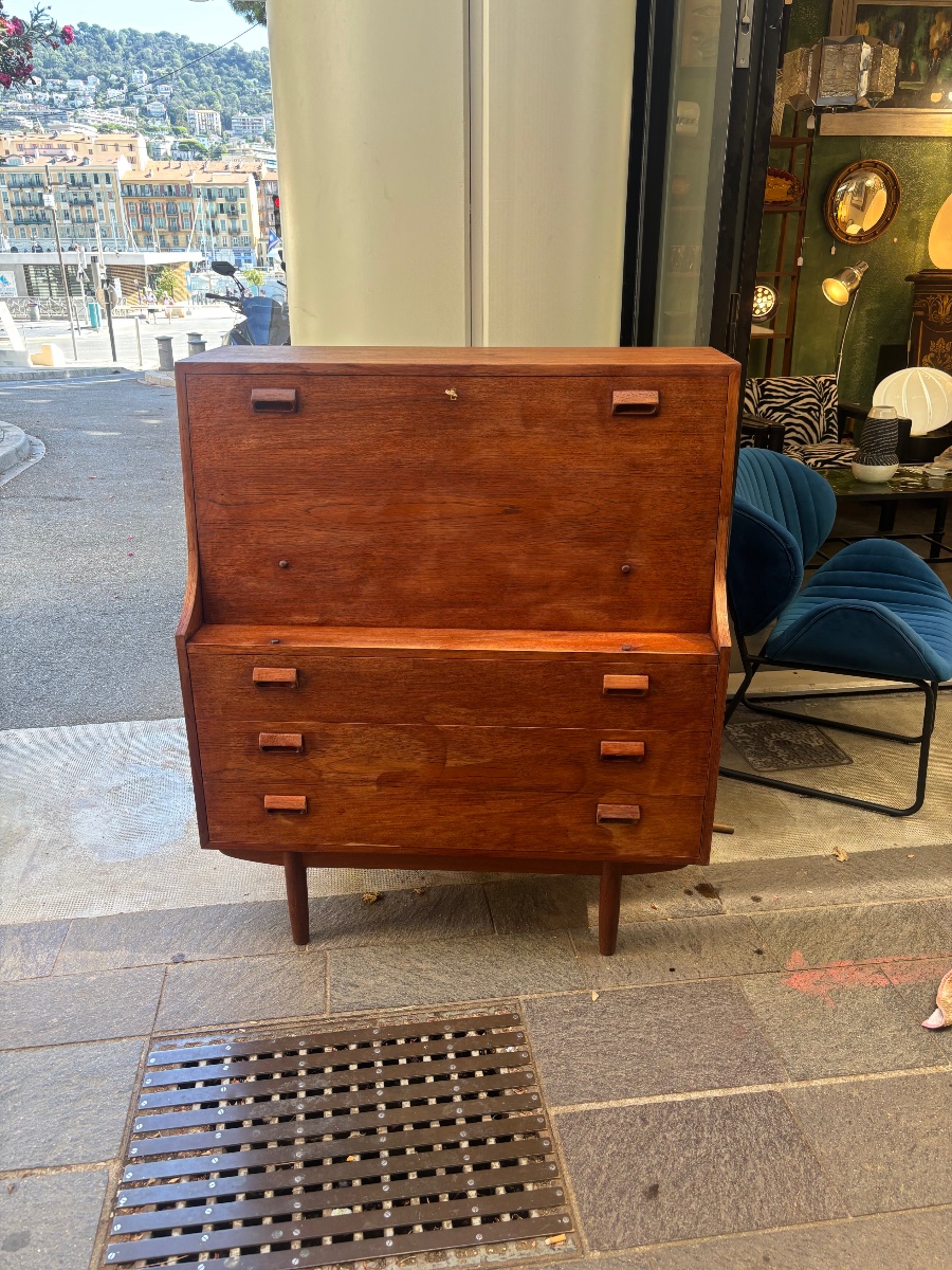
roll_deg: -0.9
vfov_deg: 67.3
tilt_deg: -22.9
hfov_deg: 53.1
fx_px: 953
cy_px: 635
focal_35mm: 26
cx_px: 476
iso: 40
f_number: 1.6
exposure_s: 1/100
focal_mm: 5.96
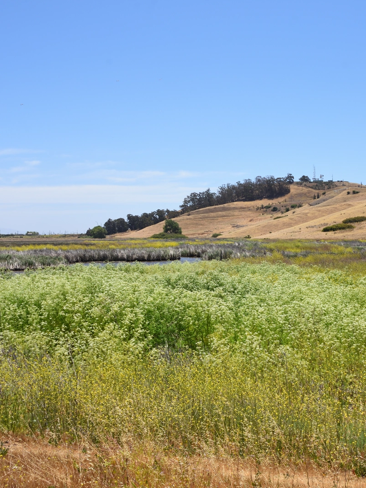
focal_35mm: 51
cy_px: 244
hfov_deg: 28.4
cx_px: 241
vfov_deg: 37.5
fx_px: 719
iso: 100
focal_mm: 35
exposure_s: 1/500
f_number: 8
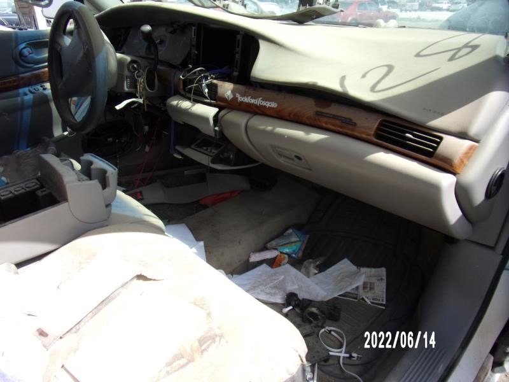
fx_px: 353
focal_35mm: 24
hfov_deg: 71.6
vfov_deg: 56.8
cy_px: 191
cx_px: 254
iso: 80
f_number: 3.3
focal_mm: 4.3
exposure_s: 1/400
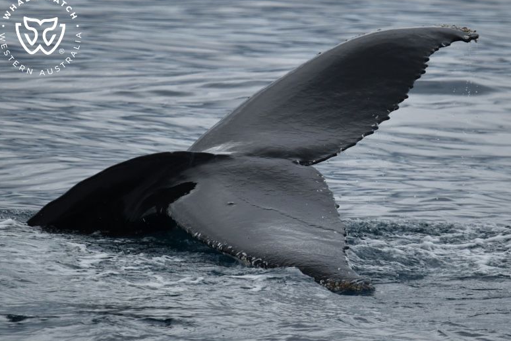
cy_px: 167
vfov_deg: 2.2
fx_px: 8787
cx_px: 260
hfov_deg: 3.3
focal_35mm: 619
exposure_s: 1/8000
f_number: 6.3
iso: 1100
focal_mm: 600
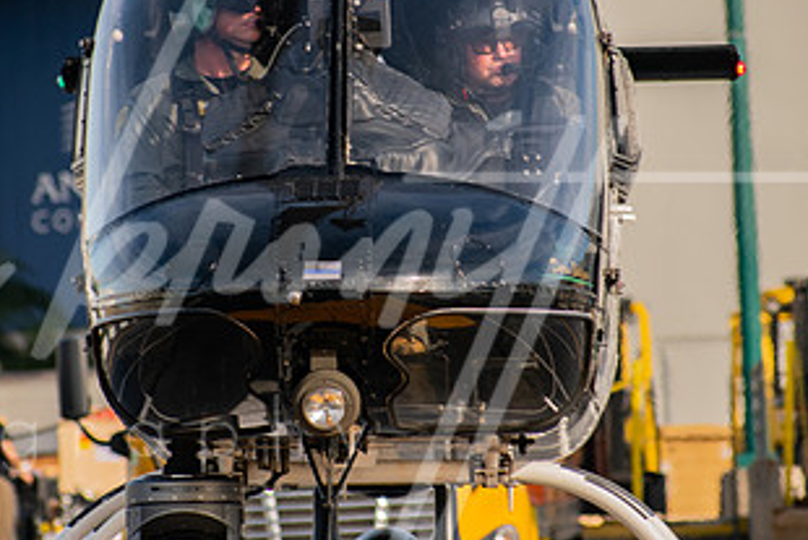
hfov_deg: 3.8
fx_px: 12305
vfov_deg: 2.5
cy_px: 239
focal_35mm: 548
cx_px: 394
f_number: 5.3
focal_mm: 195
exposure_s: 1/500
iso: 100
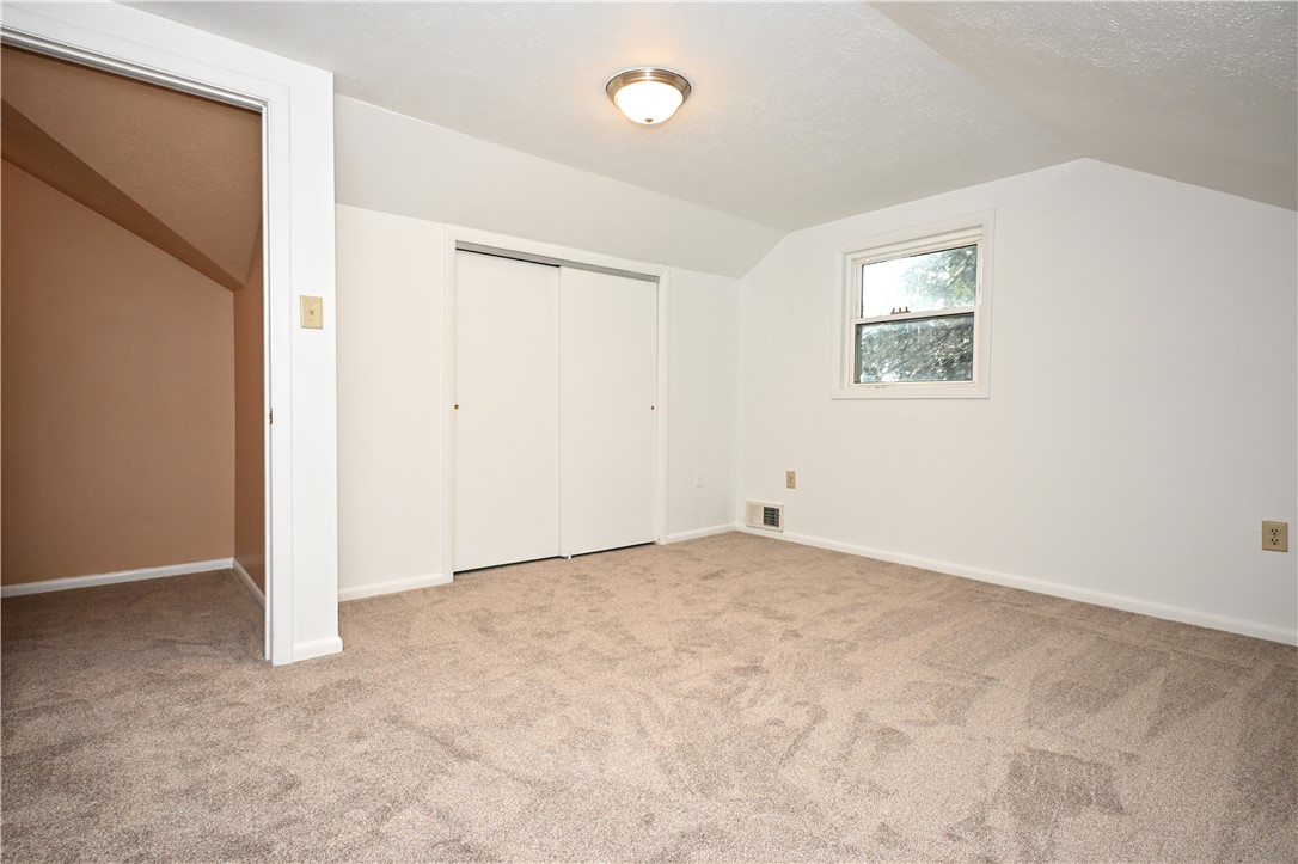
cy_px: 432
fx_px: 649
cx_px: 649
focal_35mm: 18
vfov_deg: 67.3
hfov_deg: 90.0
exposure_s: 1/60
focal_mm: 12
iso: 320
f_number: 4
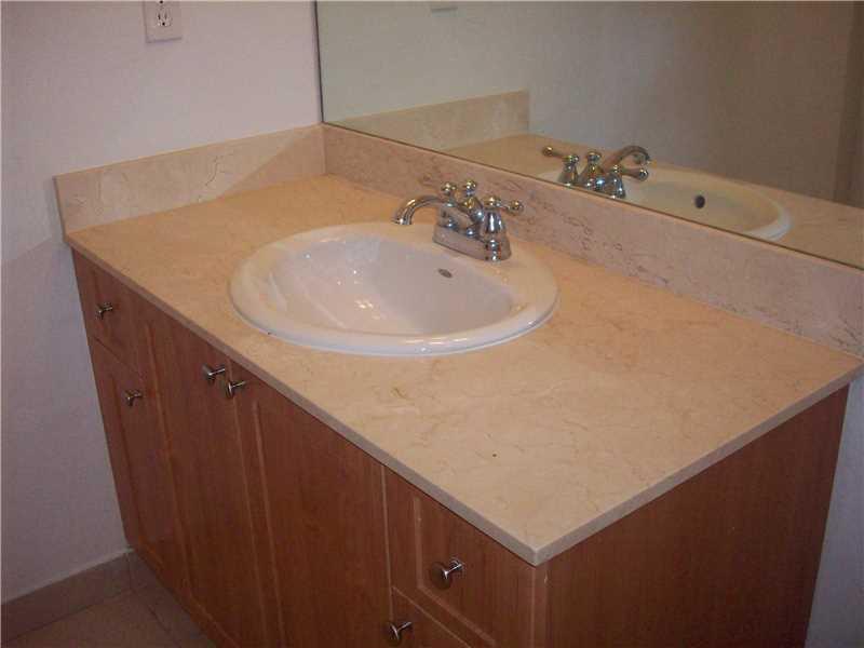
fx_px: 924
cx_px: 432
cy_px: 324
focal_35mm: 37
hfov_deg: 50.1
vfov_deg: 38.7
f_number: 2.8
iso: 200
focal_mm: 6.2
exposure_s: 1/64
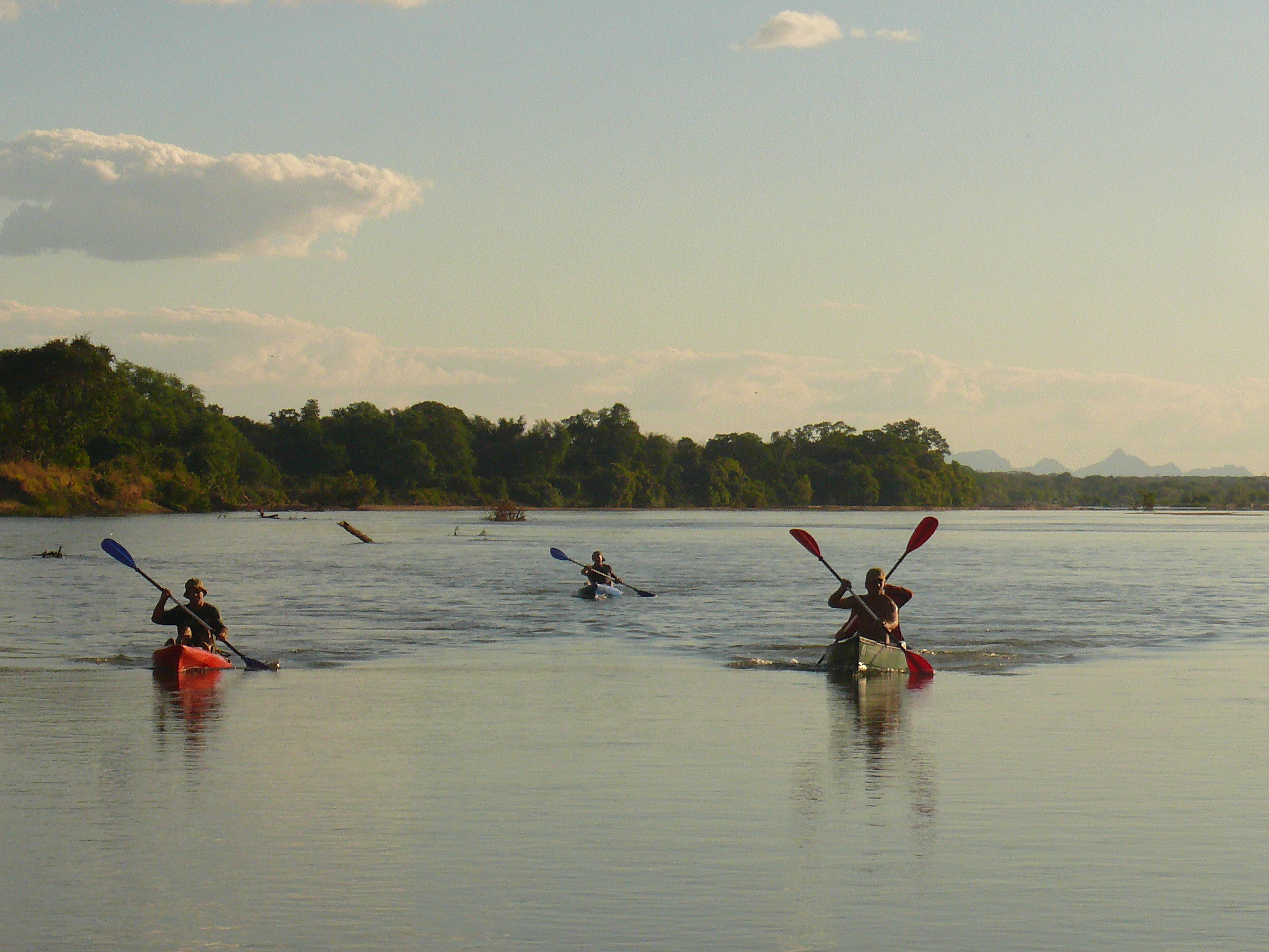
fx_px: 4143
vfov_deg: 13.1
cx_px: 634
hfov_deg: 17.4
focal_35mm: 113
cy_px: 476
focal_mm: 16.8
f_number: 8
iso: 200
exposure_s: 1/800
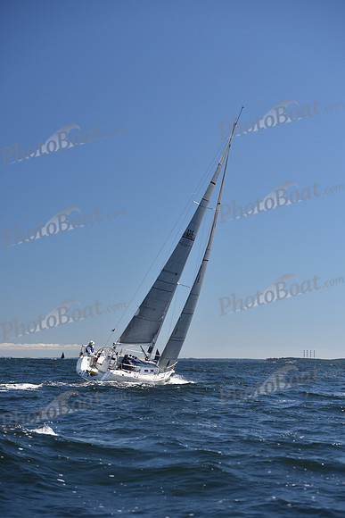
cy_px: 259
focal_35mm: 70
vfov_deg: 28.8
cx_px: 172
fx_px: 1006
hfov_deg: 19.5
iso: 200
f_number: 4.5
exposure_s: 1/800
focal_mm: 70
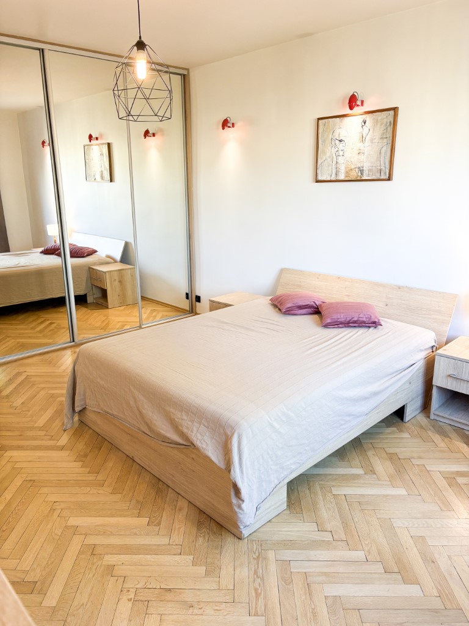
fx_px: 470
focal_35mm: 26
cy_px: 313
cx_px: 234
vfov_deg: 67.3
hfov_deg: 53.1
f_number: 1.6
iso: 100
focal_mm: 5.96
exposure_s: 1/100
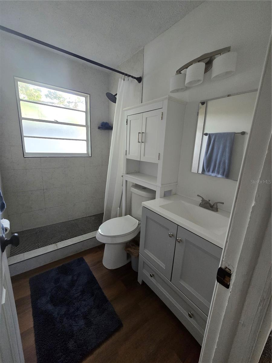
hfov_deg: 89.9
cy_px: 182
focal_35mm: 13
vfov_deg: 106.2
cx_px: 136
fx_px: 136
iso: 500
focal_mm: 2.2
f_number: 2.2
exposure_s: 1/60
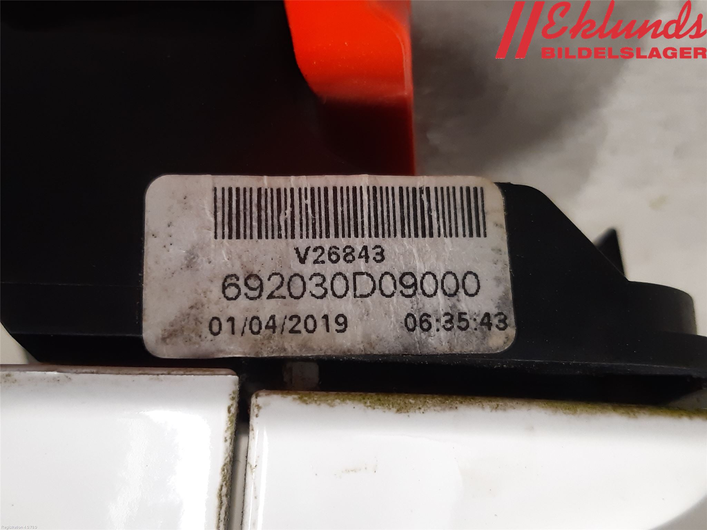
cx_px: 354
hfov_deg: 67.3
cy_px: 265
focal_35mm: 26
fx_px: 531
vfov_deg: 53.1
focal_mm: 3.93
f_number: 1.7
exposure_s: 1/50
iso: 160
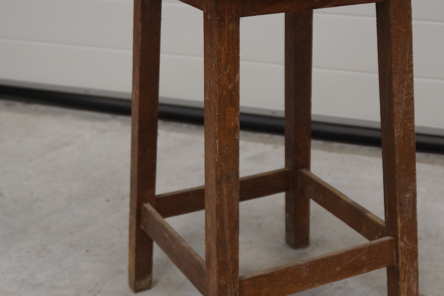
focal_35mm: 69
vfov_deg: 19.7
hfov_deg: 29.2
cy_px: 154
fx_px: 851
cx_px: 249
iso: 640
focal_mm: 28
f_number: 4
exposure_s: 1/60
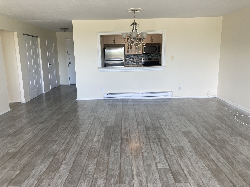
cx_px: 125
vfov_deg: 49.7
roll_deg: +0.8
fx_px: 202
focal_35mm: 28
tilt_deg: -9.6
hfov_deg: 63.4
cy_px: 94
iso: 64
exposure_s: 1/120
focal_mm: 3.99
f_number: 1.8
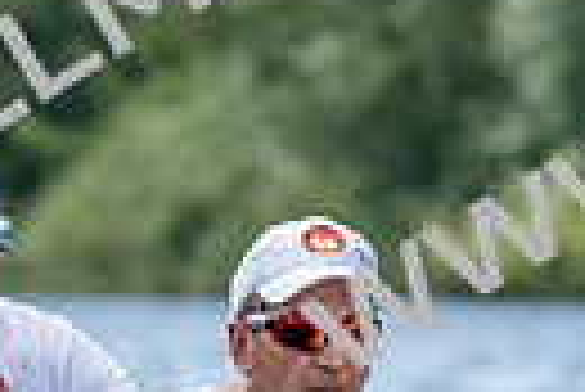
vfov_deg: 1.1
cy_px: 444
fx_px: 20709
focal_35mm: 1273
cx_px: -27
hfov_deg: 1.6
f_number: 5.6
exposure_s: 1/2000
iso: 500
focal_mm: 286
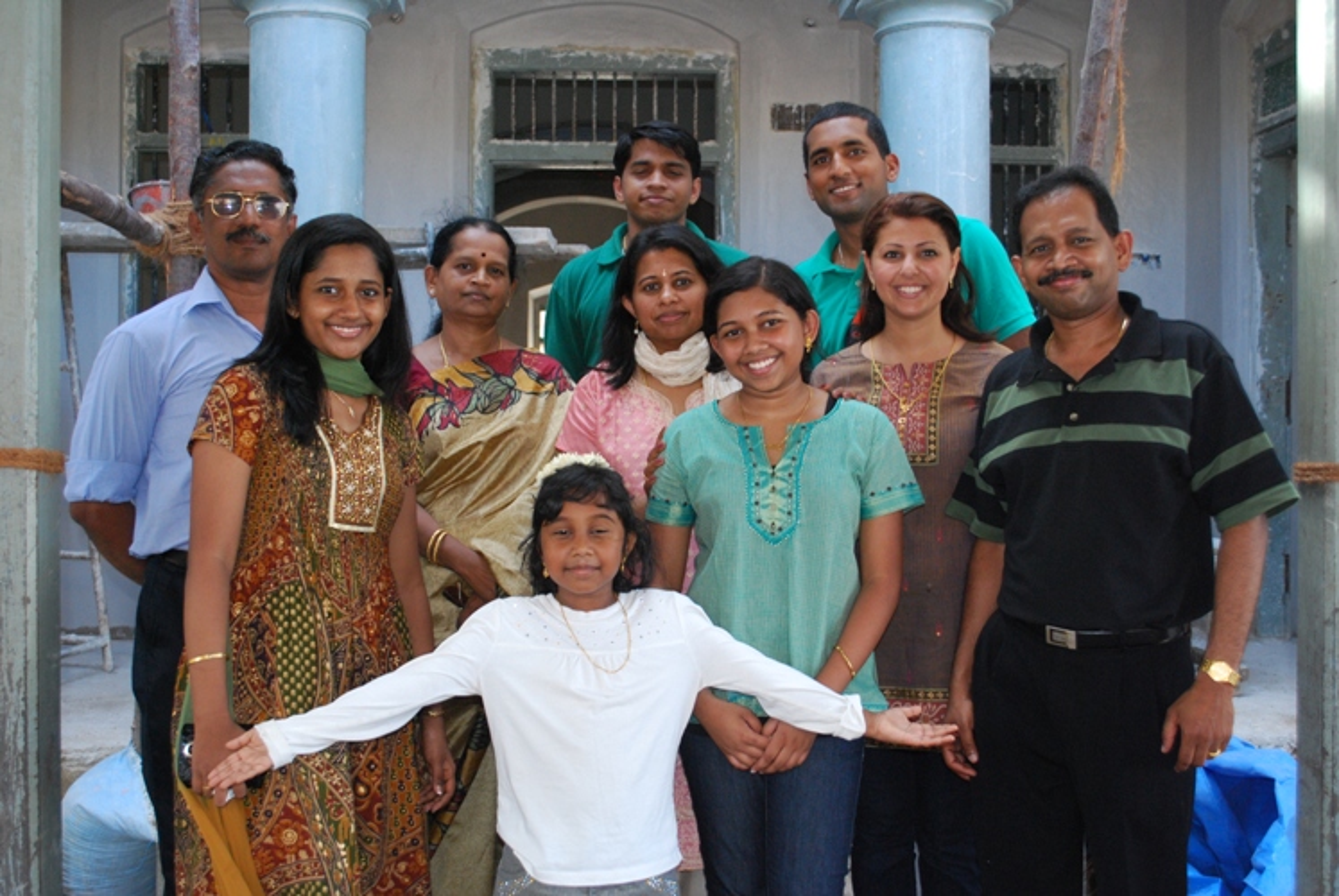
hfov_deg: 46.3
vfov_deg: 32.0
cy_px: 448
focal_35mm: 42
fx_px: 1564
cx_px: 670
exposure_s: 1/160
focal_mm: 28
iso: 800
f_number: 5
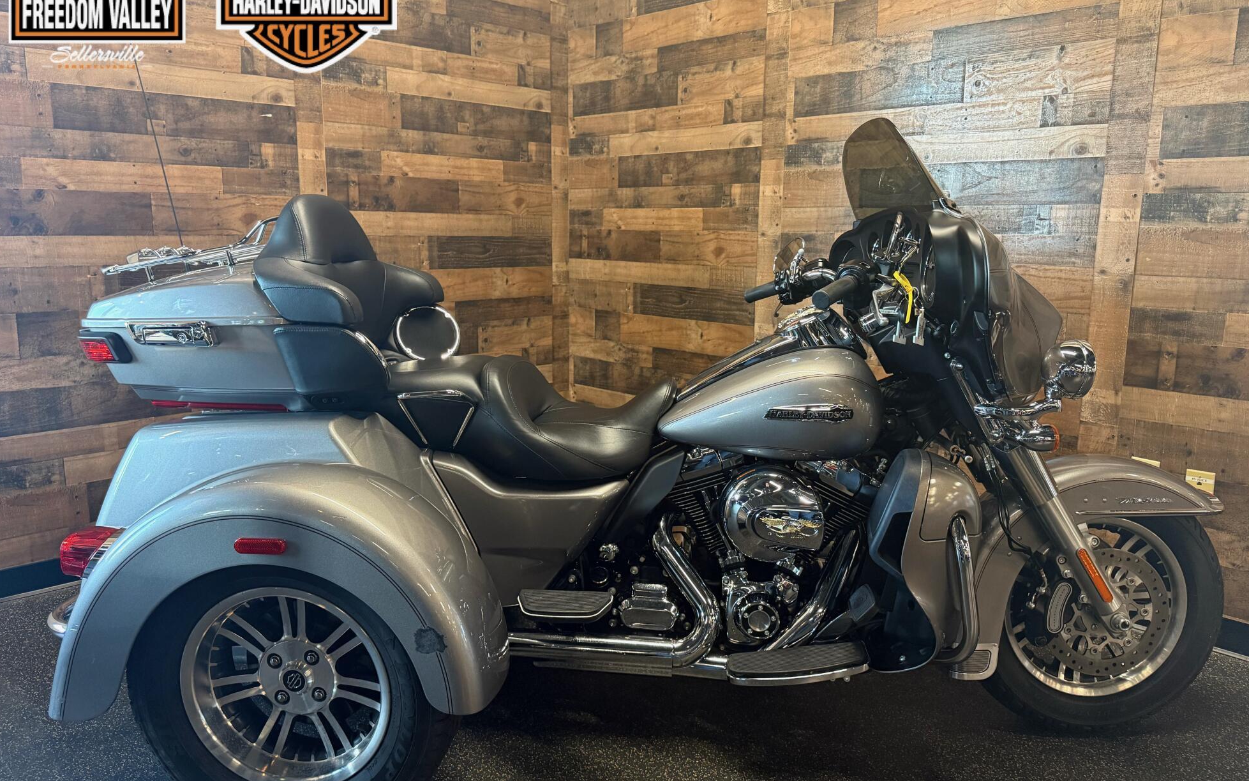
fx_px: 885
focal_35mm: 26
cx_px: 620
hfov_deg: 70.4
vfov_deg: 47.6
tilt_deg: -10.0
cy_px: 376
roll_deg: -0.8
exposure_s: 1/60
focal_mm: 6.76
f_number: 1.78
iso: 400
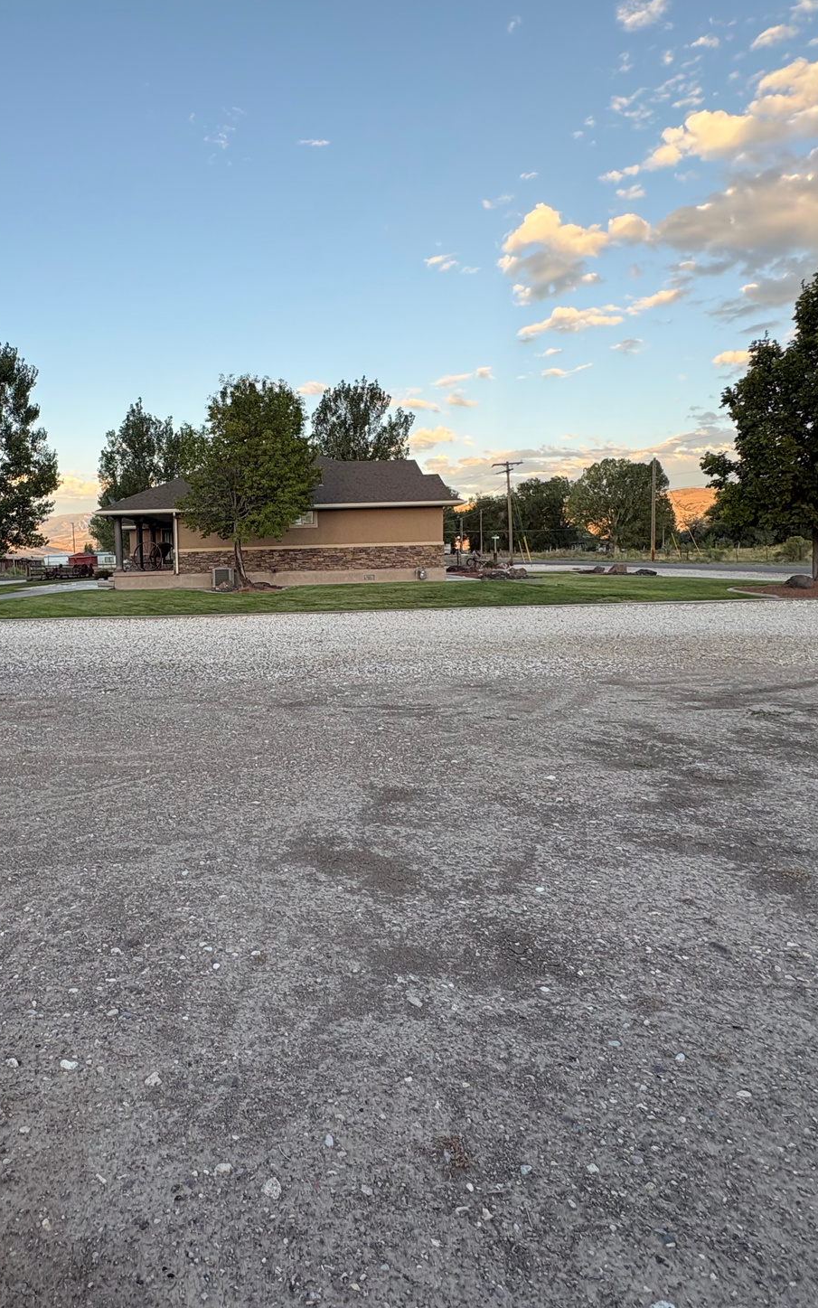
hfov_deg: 54.9
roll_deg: +1.5
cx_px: 218
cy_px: 615
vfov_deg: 82.2
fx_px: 749
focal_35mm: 21
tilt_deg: -3.3
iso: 40
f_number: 2.2
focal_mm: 2.22
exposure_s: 1/185
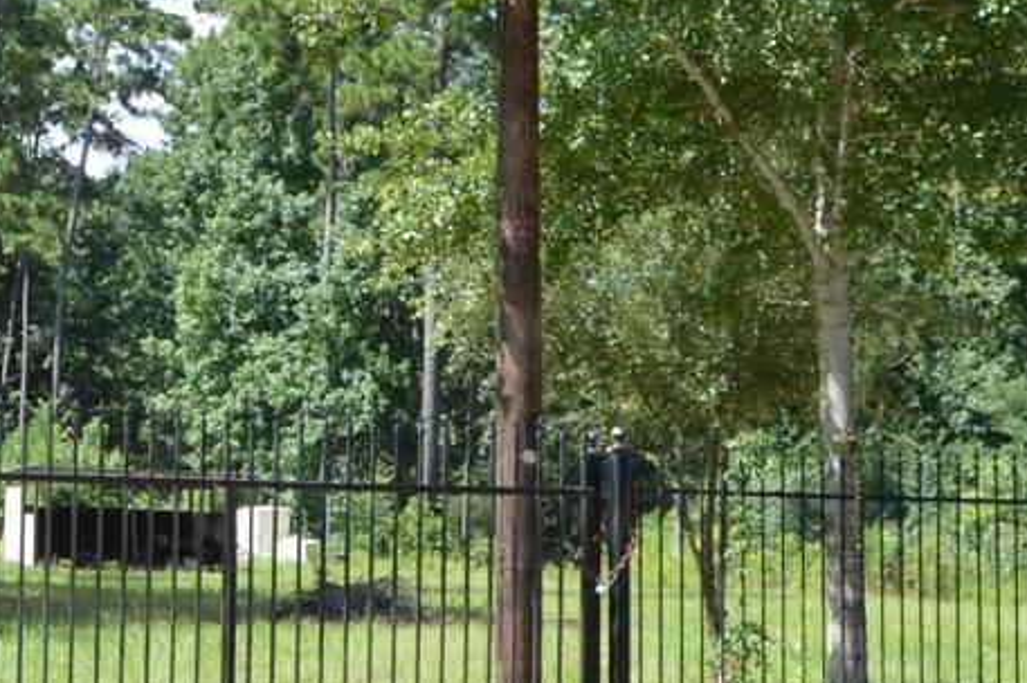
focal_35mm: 96
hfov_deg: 19.8
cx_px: -240
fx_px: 2737
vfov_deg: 14.1
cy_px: 112
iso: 100
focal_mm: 18
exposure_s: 1/200
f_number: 7.1
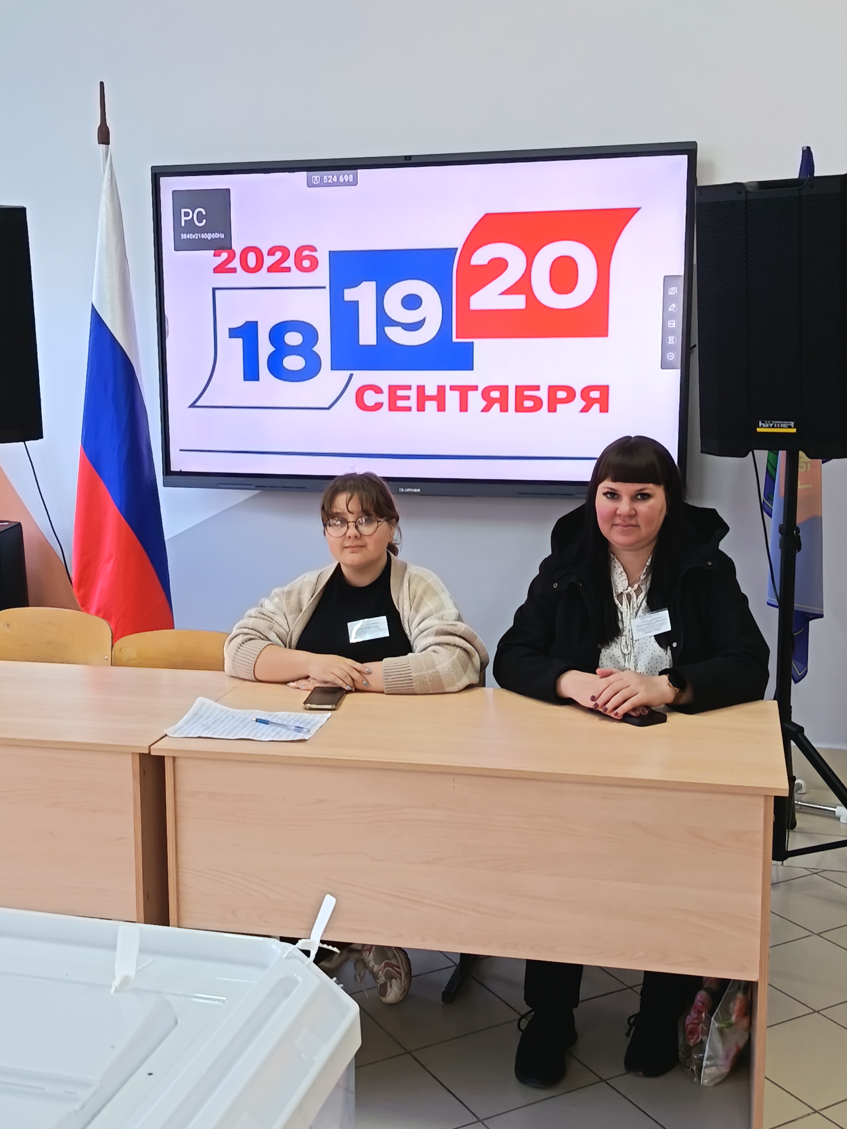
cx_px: 424
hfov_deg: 35.1
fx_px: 1338
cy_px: 564
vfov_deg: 45.8
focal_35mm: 41
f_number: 1.75
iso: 441
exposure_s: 1/60
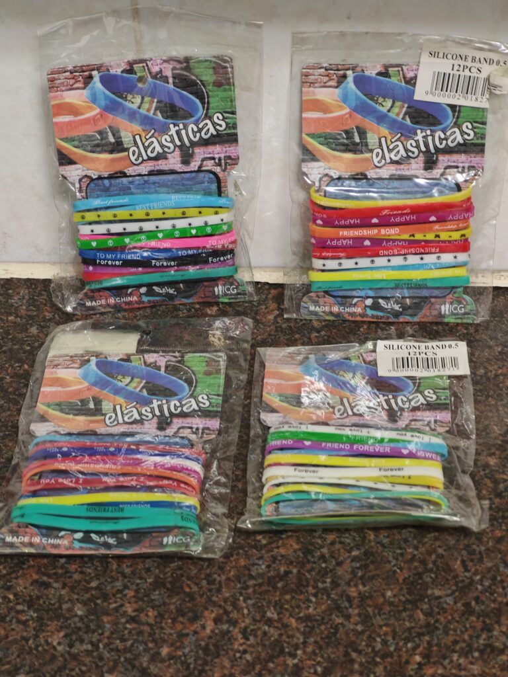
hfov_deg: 21.0
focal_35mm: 70
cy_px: 338
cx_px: 254
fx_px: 1370
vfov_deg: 27.8
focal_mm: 8.67
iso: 1000
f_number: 2.4
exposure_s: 1/33
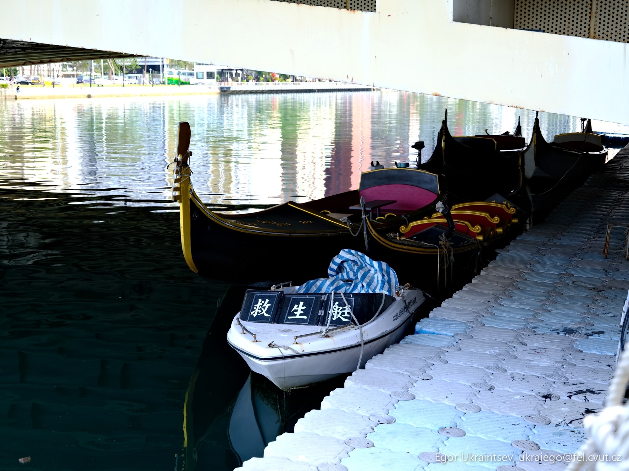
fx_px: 999
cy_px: 236
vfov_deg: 26.6
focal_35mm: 55
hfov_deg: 34.9
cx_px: 314
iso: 100
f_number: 5.6
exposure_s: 1/40
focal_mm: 70
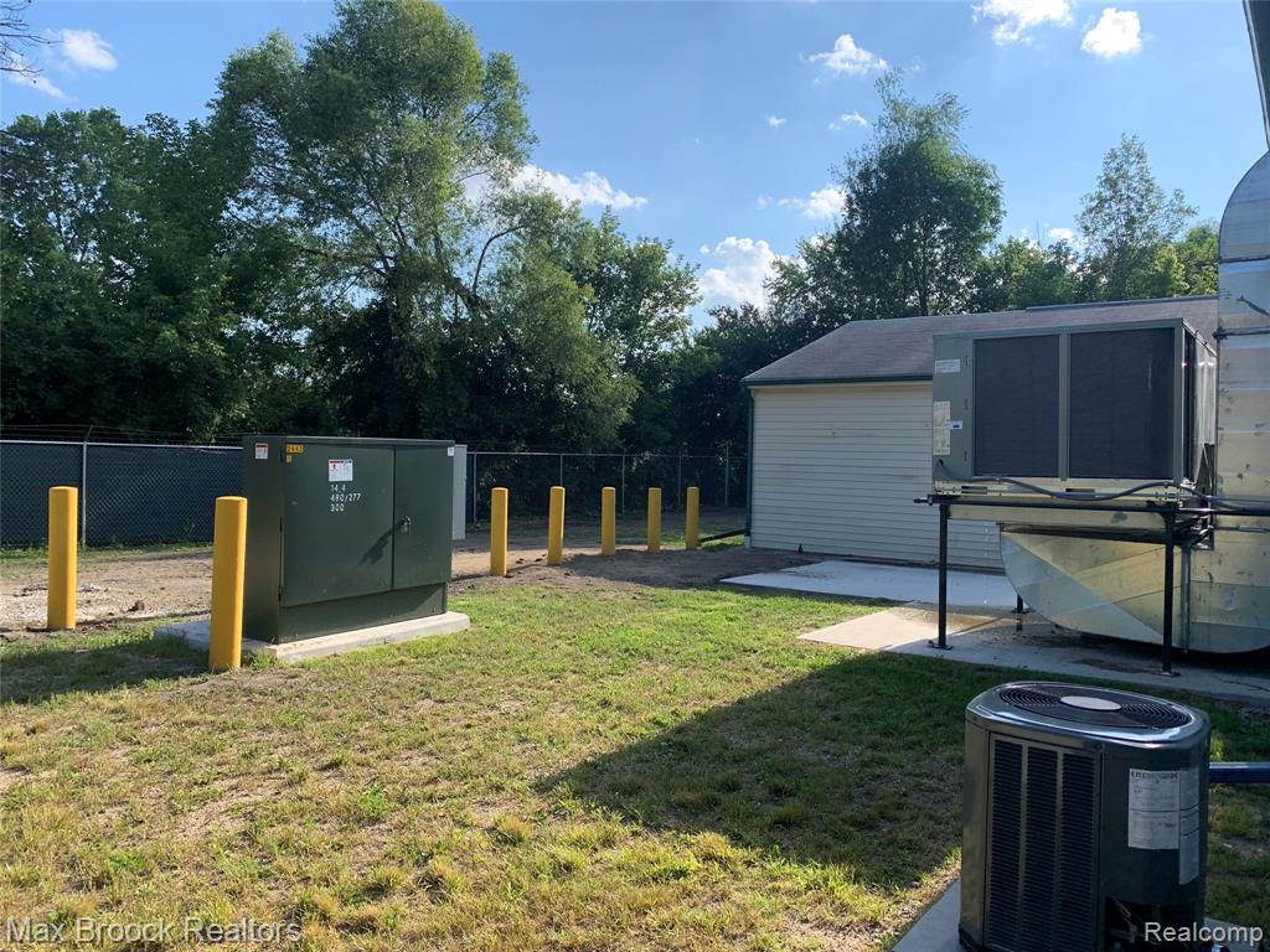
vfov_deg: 53.1
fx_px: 954
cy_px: 476
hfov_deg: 67.3
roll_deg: -0.4
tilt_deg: -0.8
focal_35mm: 26
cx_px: 635
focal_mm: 4.25
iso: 25
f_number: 1.8
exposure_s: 1/1100
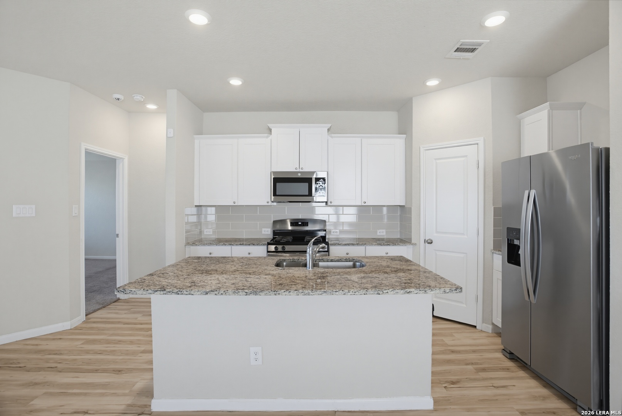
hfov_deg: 93.2
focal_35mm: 17
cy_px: 208
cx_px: 311
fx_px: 294
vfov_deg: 70.6
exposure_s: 1/1.67
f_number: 7.1
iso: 100
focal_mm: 17
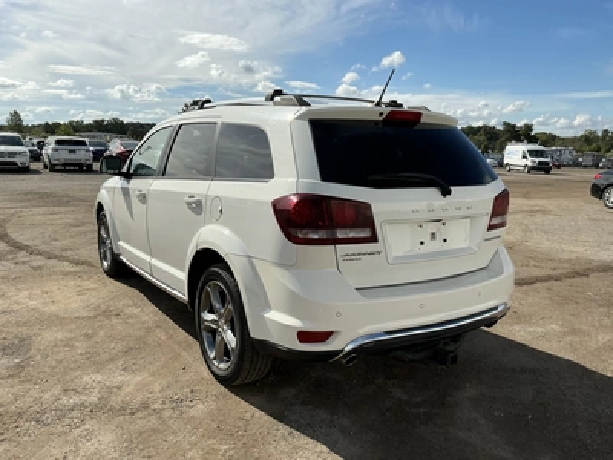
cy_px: 230
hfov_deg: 63.4
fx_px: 496
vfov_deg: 49.7
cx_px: 306
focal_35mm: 28
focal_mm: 3
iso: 25
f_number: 1.8
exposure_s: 1/3125
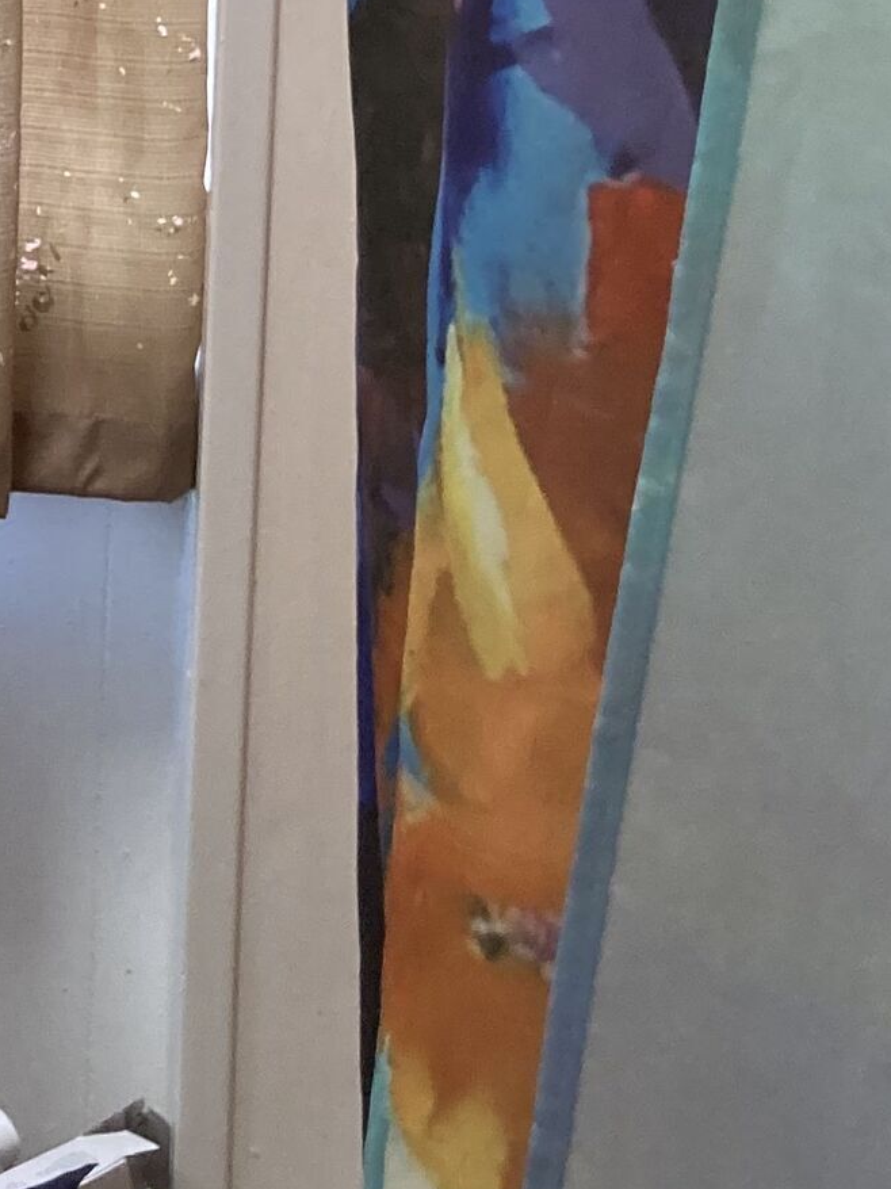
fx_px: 3365
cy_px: -121
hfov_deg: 12.7
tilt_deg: -5.1
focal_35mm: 98
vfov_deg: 19.2
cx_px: -1024
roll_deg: +0.1
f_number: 1.8
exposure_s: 1/60
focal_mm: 3.99
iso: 100
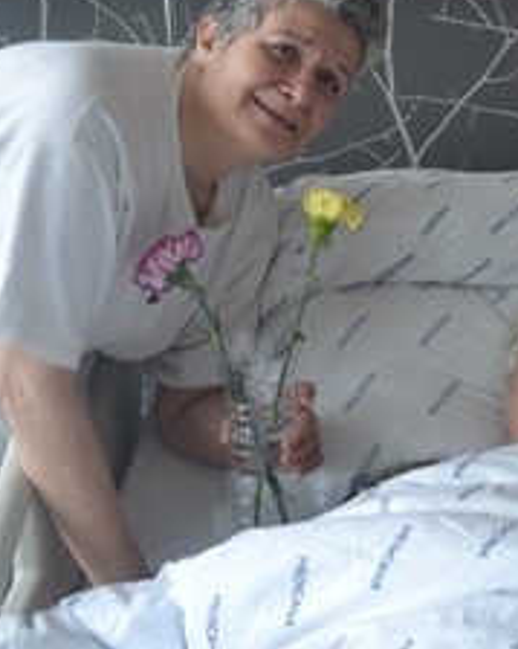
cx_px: 417
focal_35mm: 79
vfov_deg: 24.1
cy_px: 251
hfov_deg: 19.2
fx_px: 1515
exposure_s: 1/50
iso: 400
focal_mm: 28
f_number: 4.5
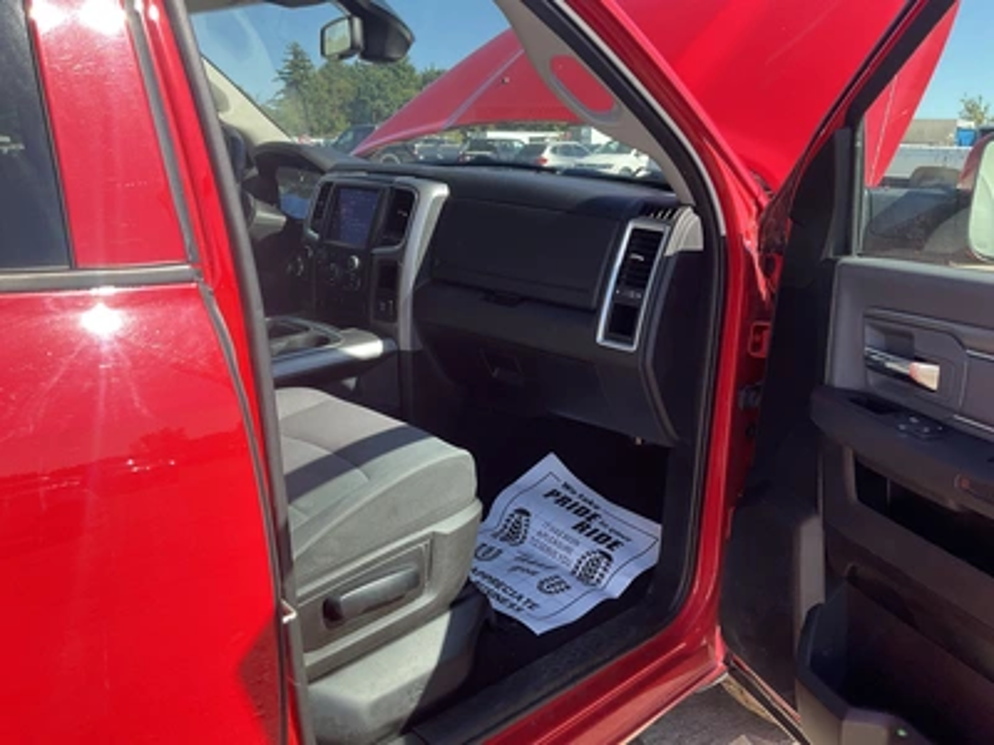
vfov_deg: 48.2
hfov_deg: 61.7
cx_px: 497
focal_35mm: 29
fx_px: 833
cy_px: 372
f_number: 1.8
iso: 25
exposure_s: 1/428
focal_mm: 3
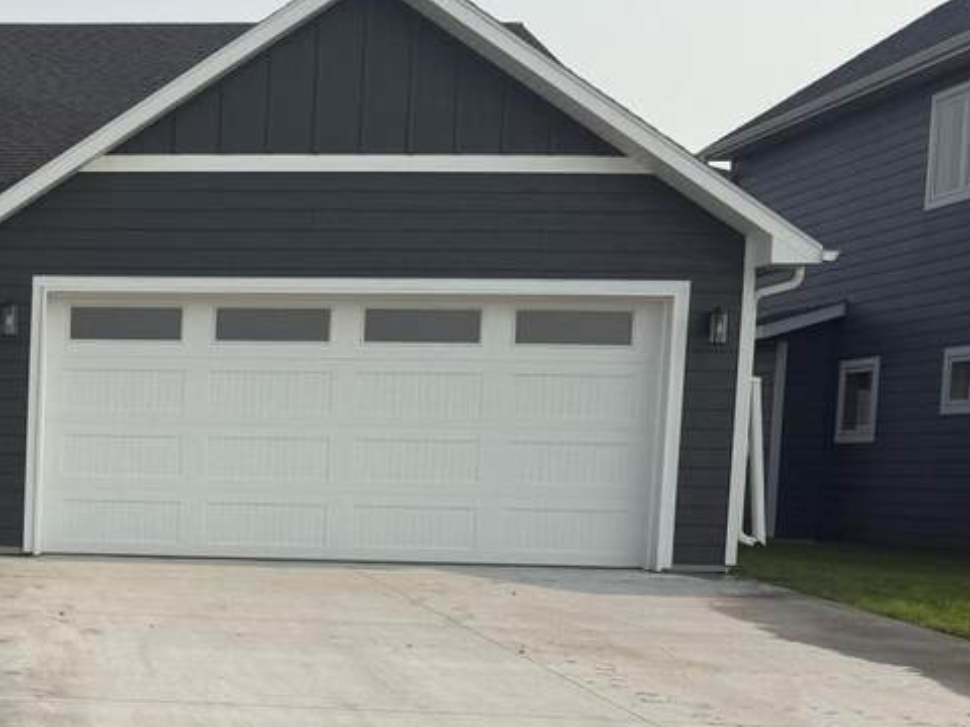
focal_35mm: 64
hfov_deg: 26.8
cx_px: -196
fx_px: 1793
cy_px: 596
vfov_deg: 22.6
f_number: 1.78
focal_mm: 6.76
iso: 80
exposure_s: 1/4405
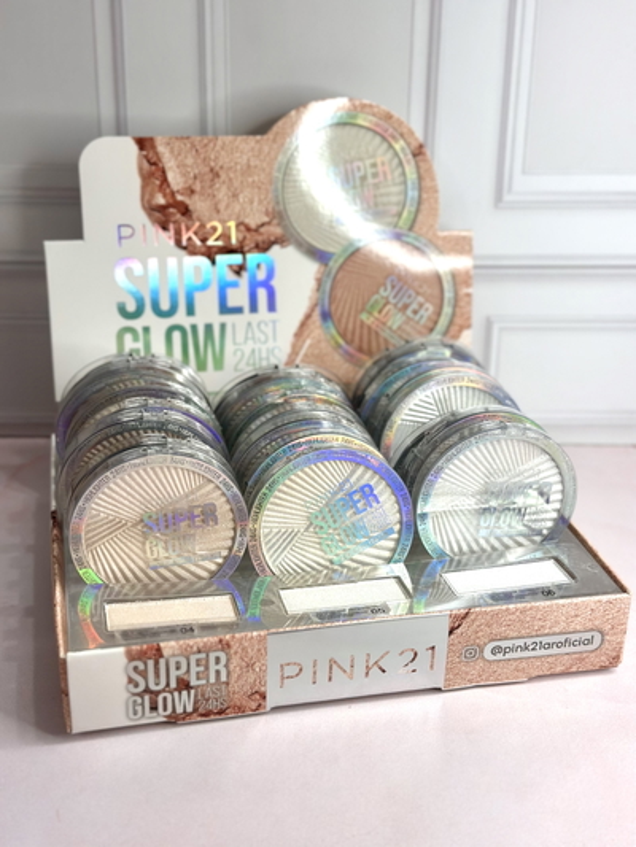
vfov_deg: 39.6
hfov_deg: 30.3
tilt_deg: -24.9
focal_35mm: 48
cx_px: 318
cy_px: 424
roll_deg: -1.5
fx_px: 1175
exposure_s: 1/227
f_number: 1.78
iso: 100
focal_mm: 6.86
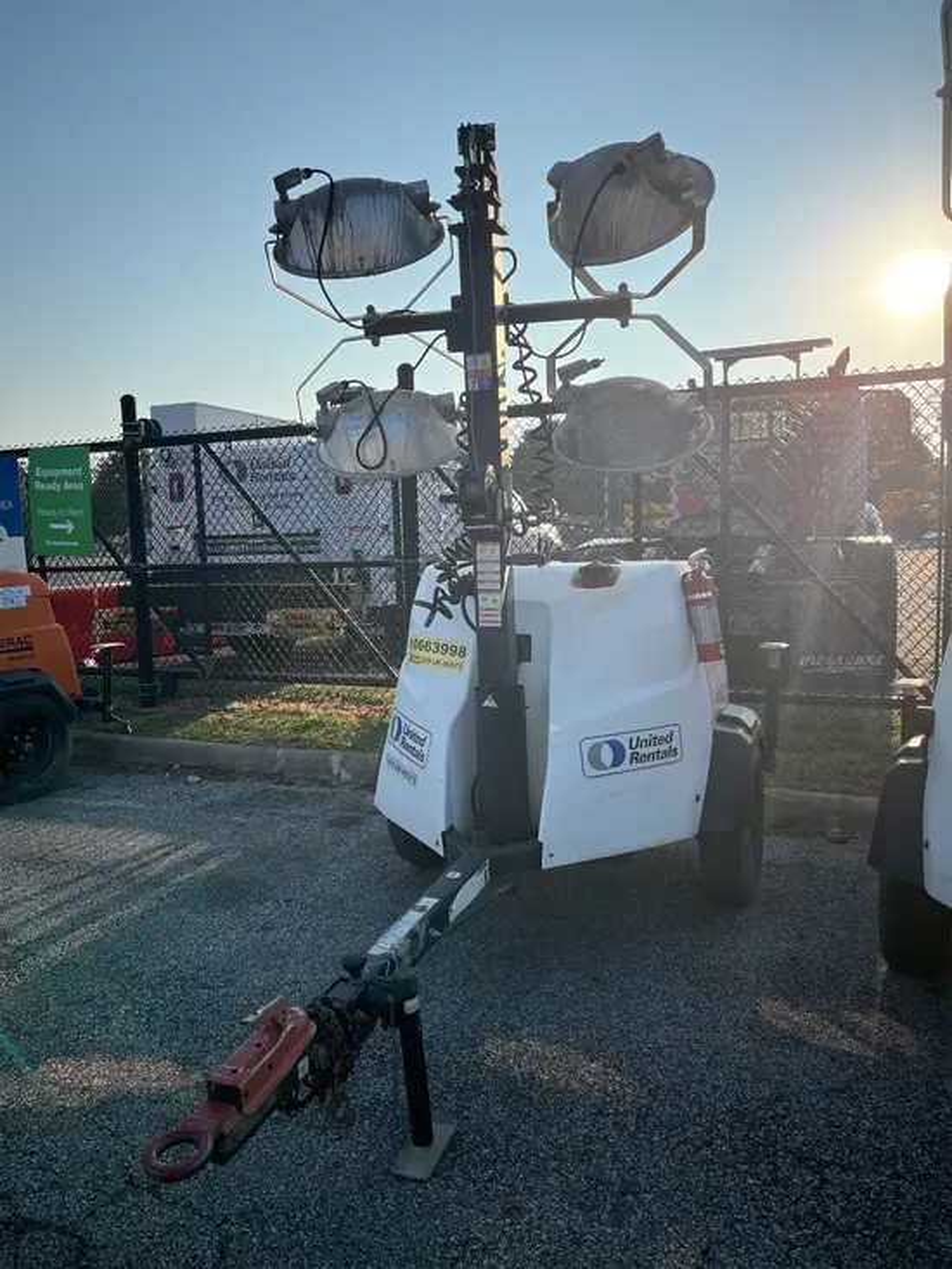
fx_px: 953
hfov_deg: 53.1
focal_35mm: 26
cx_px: 476
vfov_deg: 67.3
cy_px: 634
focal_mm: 5.1
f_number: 1.6
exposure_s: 1/2571
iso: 50
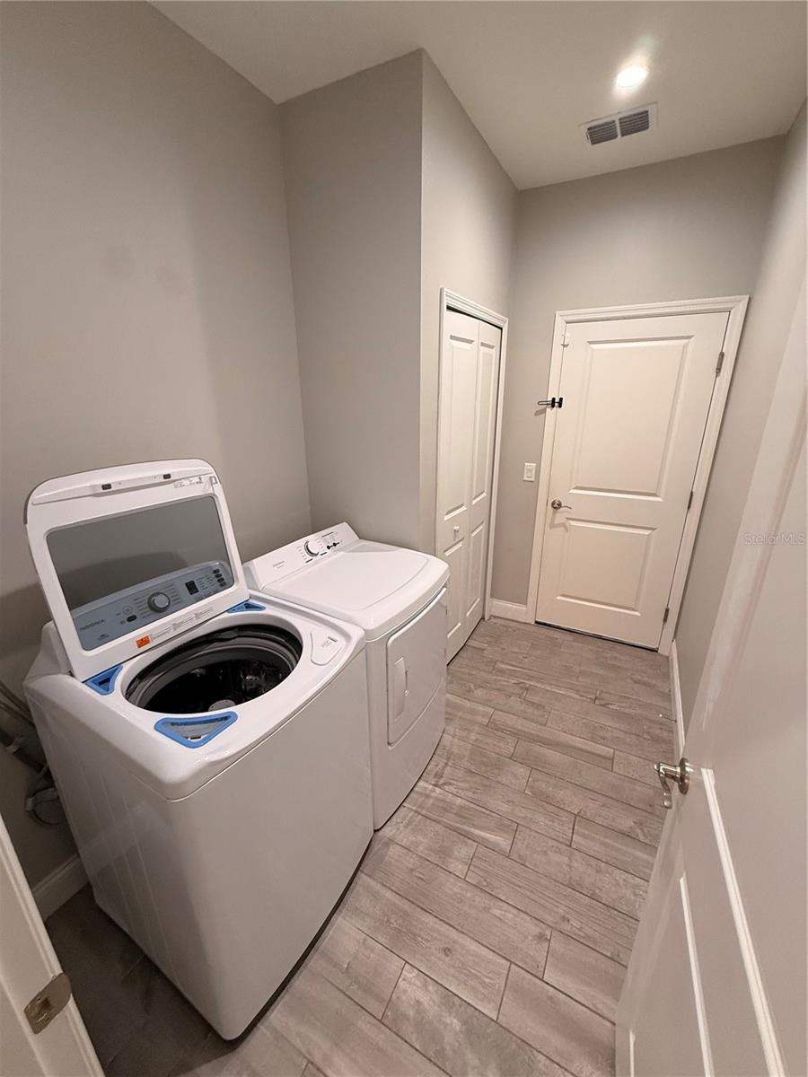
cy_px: 538
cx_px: 404
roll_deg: -0.8
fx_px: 436
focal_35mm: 14
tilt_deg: -17.8
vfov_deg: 102.1
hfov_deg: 85.7
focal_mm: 2.22
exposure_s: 1/120
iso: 320
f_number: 2.2
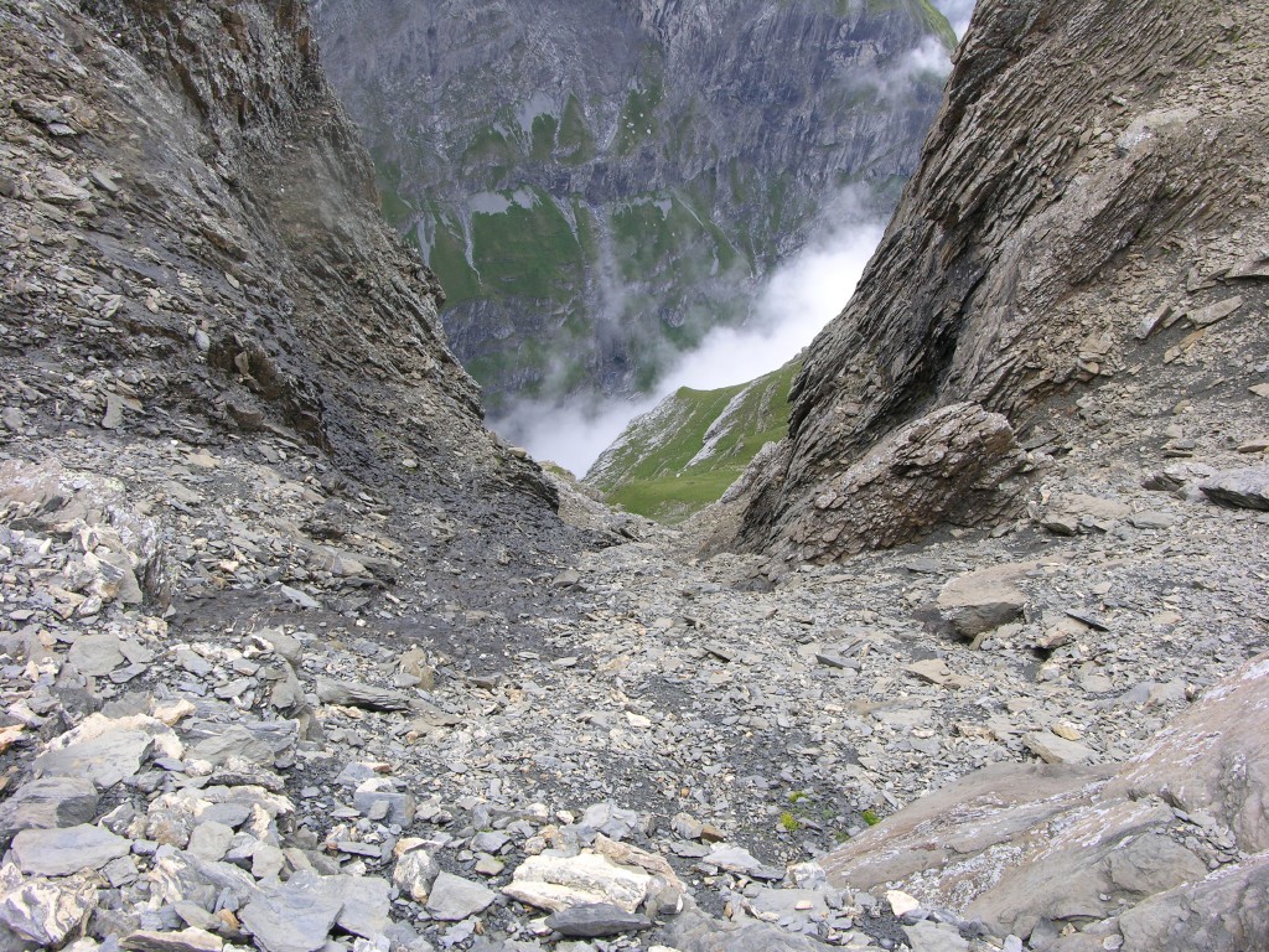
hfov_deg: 52.6
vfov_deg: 40.7
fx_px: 1283
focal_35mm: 35
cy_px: 476
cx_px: 634
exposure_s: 1/138
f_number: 5
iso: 50
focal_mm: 8.9
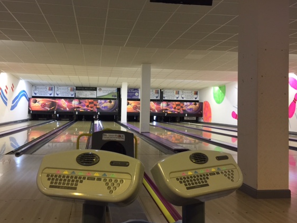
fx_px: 283
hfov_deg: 55.2
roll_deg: -1.0
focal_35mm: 33
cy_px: 100
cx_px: 131
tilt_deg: +1.9
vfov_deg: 42.9
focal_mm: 4.15
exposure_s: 1/17
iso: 125
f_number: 2.2
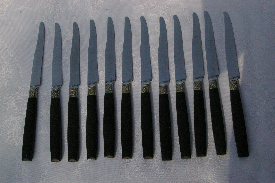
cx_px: 138
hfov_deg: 49.6
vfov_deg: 34.1
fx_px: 298
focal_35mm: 39
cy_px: 92
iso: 1600
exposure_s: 1/1000
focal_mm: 26
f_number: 16
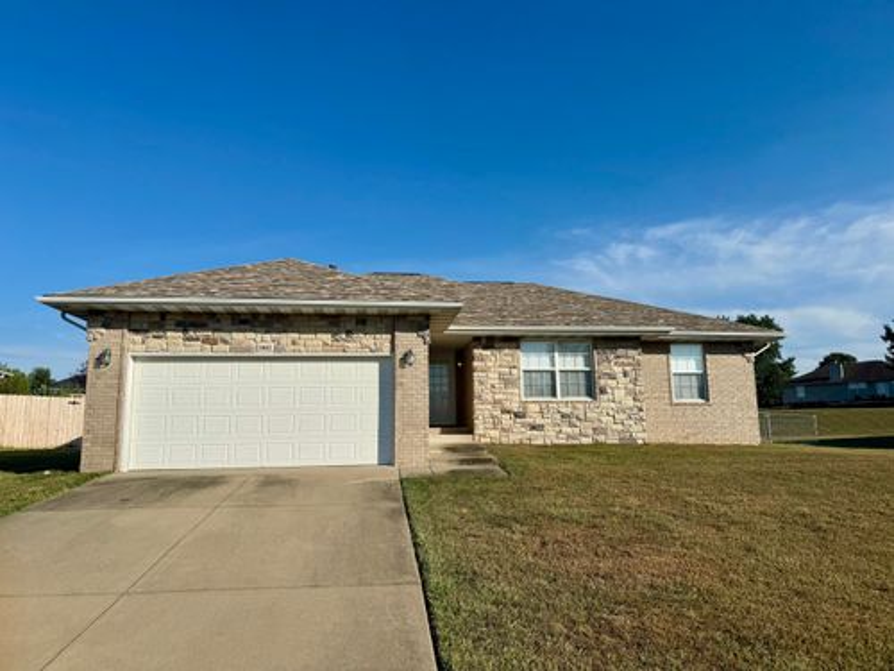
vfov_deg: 56.8
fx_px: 620
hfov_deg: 71.6
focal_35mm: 24
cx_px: 447
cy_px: 336
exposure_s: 1/7092
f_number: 1.78
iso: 80
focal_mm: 6.76
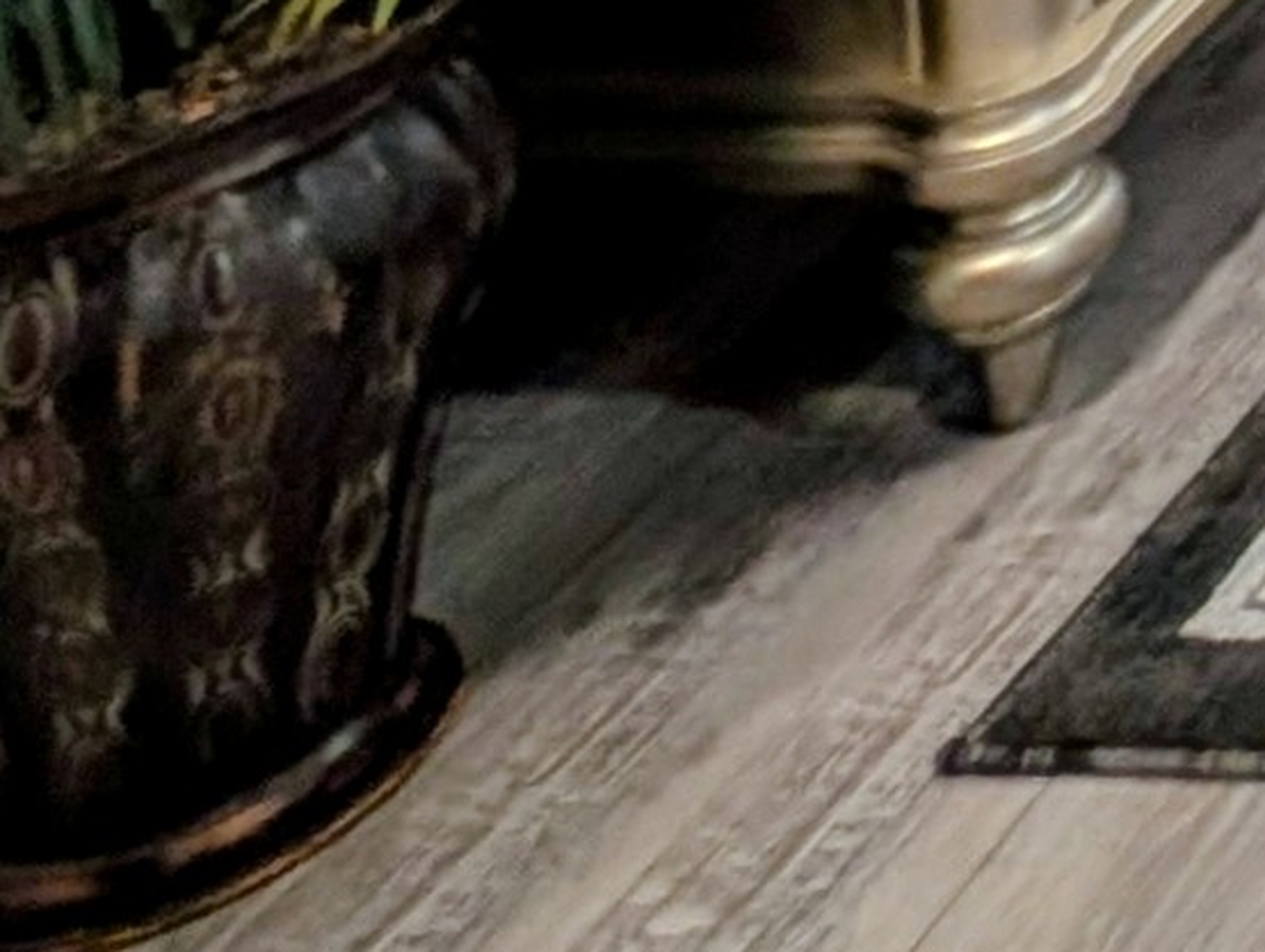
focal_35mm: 85
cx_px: 3424
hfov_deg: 13.0
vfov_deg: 11.1
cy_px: -1904
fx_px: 3110
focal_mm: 2.23
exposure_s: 1/28.4
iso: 51
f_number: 1.95
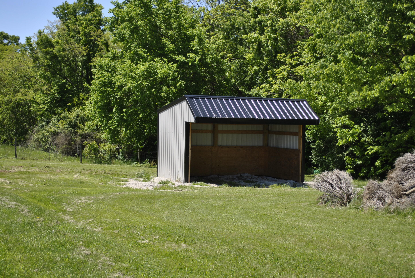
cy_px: 139
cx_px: 208
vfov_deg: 25.2
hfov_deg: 36.8
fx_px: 624
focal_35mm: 54
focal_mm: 36
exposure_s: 1/500
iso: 110
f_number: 5
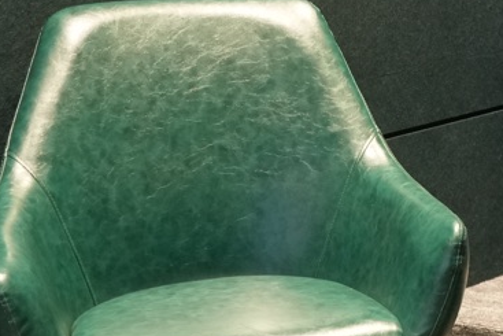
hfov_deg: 11.8
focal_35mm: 157
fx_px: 2194
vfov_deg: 8.5
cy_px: -217
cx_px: 991
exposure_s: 1/10
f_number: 4
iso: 1000
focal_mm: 24
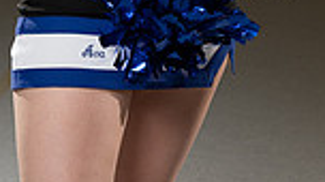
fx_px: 1256
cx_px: 246
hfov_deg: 14.7
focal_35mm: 146
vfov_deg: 7.6
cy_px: -285
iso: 500
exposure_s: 1/250
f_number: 5.6
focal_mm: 47
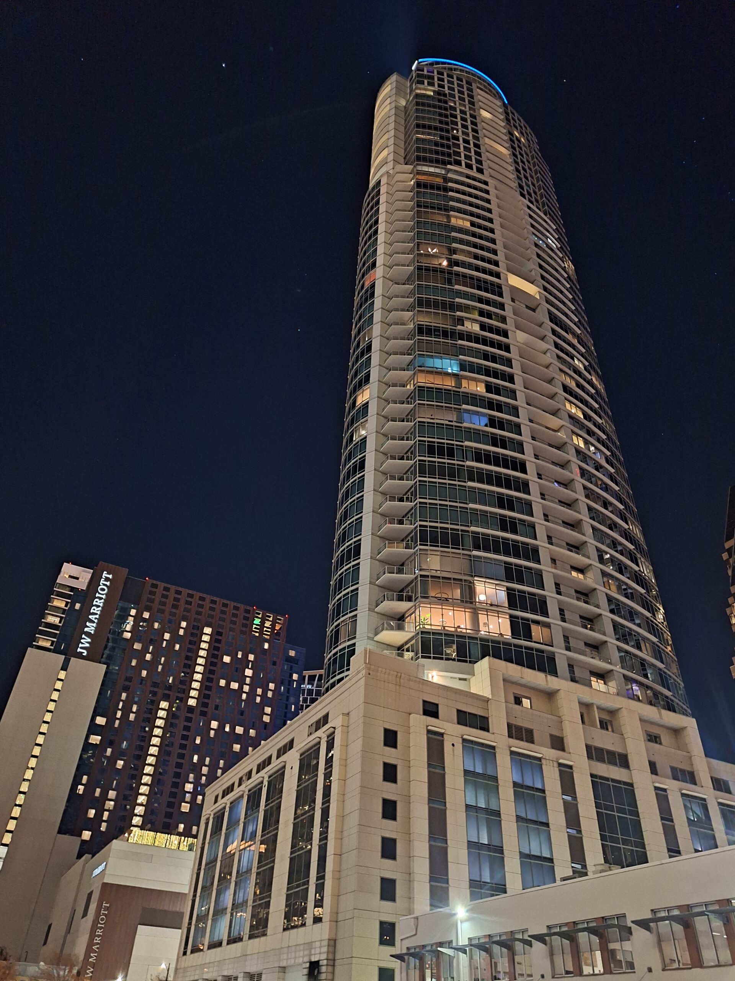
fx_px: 651
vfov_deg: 73.9
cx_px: 368
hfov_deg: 58.9
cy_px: 490
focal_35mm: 23
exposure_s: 1/10
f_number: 1.8
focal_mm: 5.54
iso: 1600
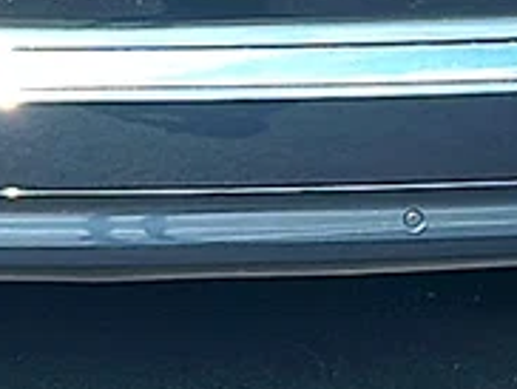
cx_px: 116
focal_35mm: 146
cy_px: -277
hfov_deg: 13.4
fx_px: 2183
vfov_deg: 9.7
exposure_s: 1/3268
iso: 80
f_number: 1.78
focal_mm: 6.86
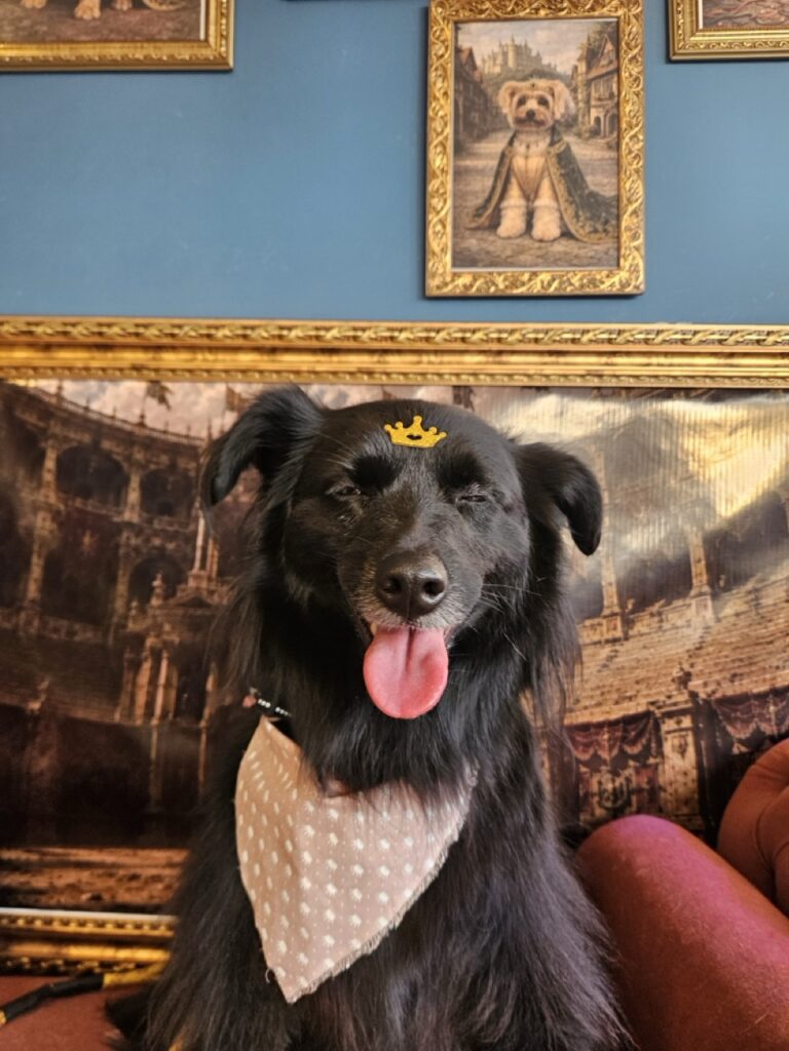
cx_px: 394
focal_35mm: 23
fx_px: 699
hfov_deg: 58.9
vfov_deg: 73.9
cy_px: 526
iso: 200
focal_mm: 5.4
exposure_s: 1/120
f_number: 1.8
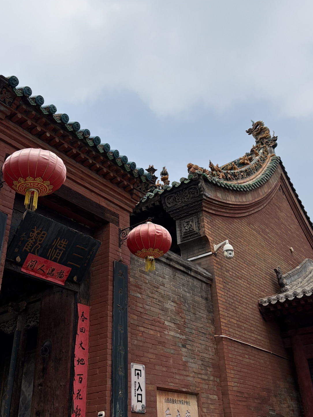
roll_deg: +2.9
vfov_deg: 51.2
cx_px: 161
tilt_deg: +31.3
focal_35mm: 36
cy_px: 176
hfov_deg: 39.7
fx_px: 434
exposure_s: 1/6993
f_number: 1.6
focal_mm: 5.96
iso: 50
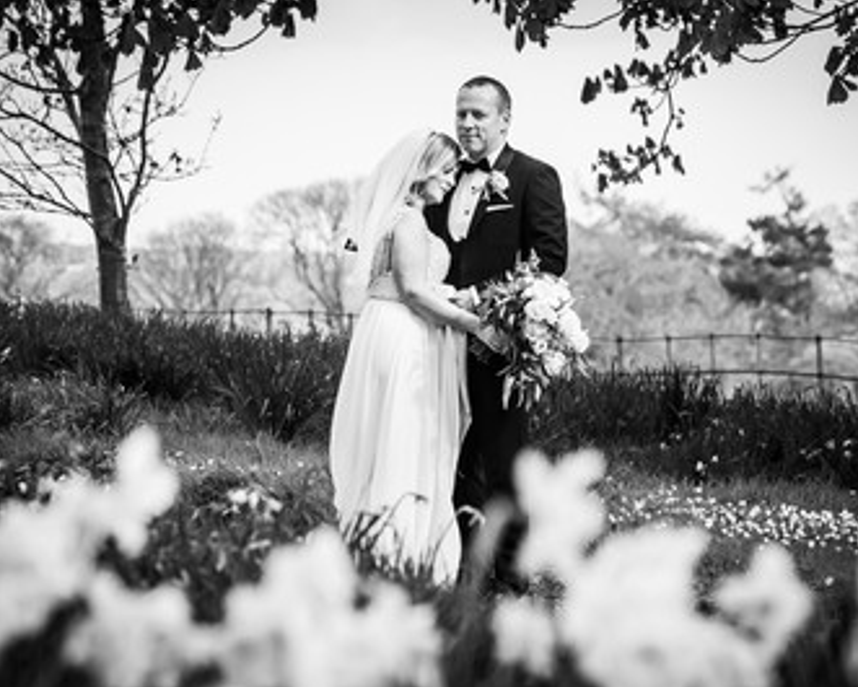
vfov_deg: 4.8
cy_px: 469
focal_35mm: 320
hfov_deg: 6.0
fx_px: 8128
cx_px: 449
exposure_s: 1/500
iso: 160
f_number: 4.5
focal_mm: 100
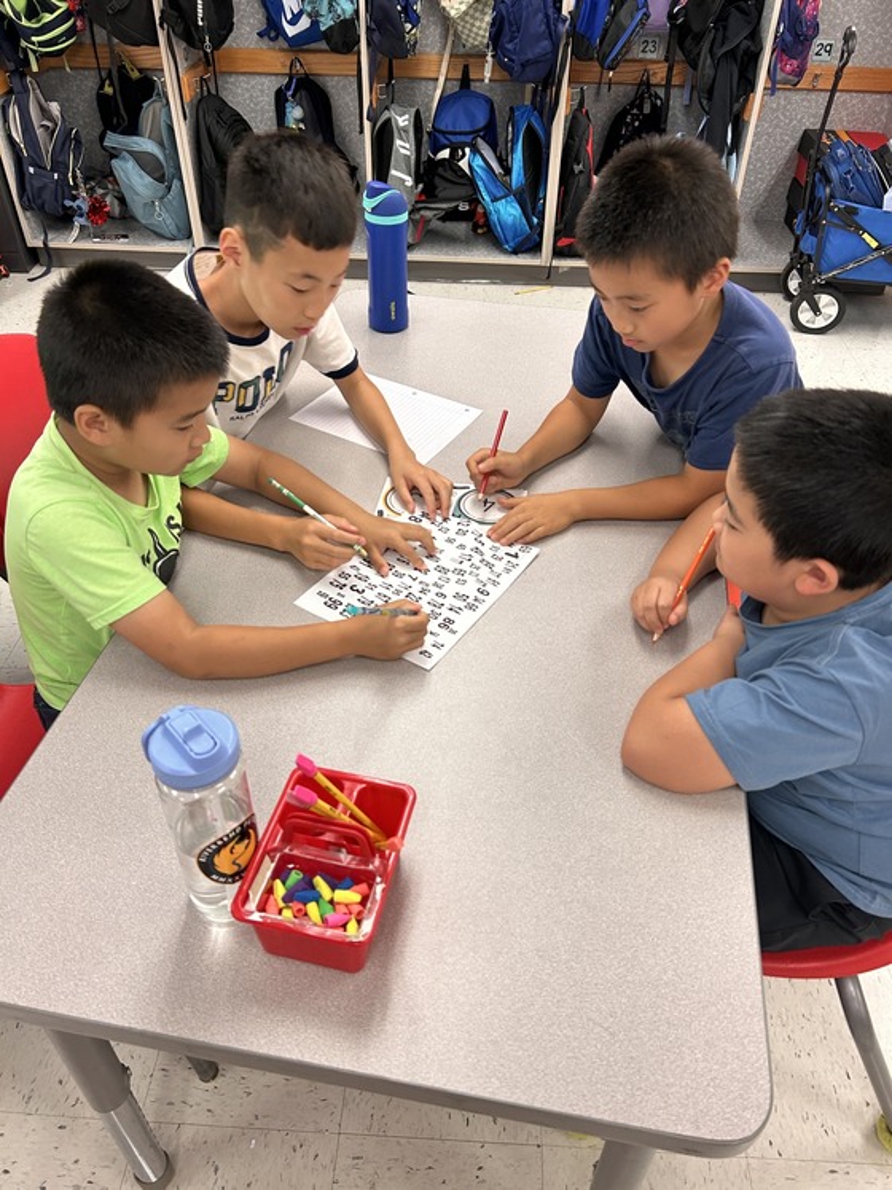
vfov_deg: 67.3
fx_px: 894
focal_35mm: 26
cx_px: 446
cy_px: 595
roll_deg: +0.7
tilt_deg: -41.3
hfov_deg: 53.1
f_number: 1.5
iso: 125
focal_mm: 5.7
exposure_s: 1/120
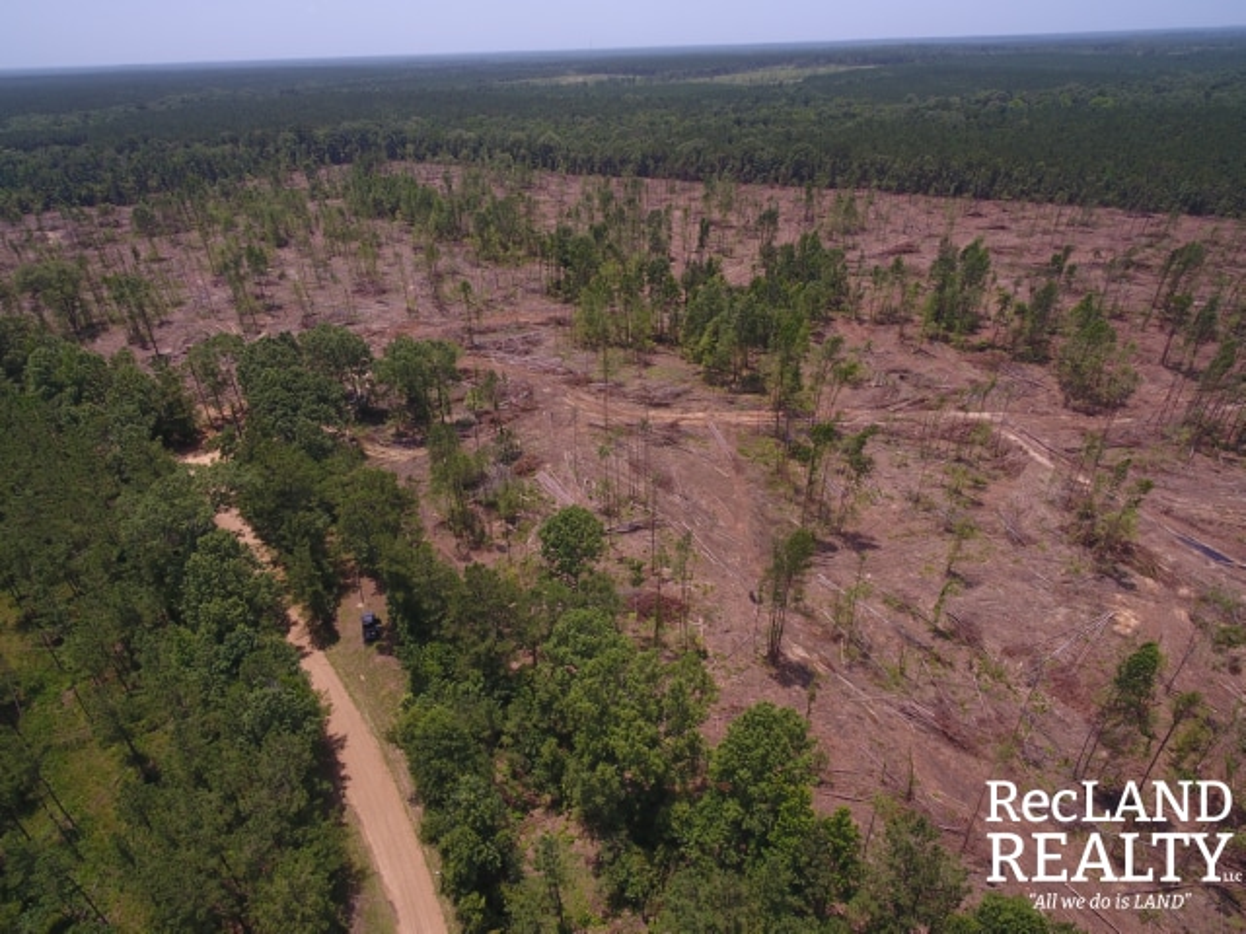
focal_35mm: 20
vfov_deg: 66.0
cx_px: 623
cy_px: 467
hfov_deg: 81.7
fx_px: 720
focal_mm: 3.61
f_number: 2.8
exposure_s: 1/736
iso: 100
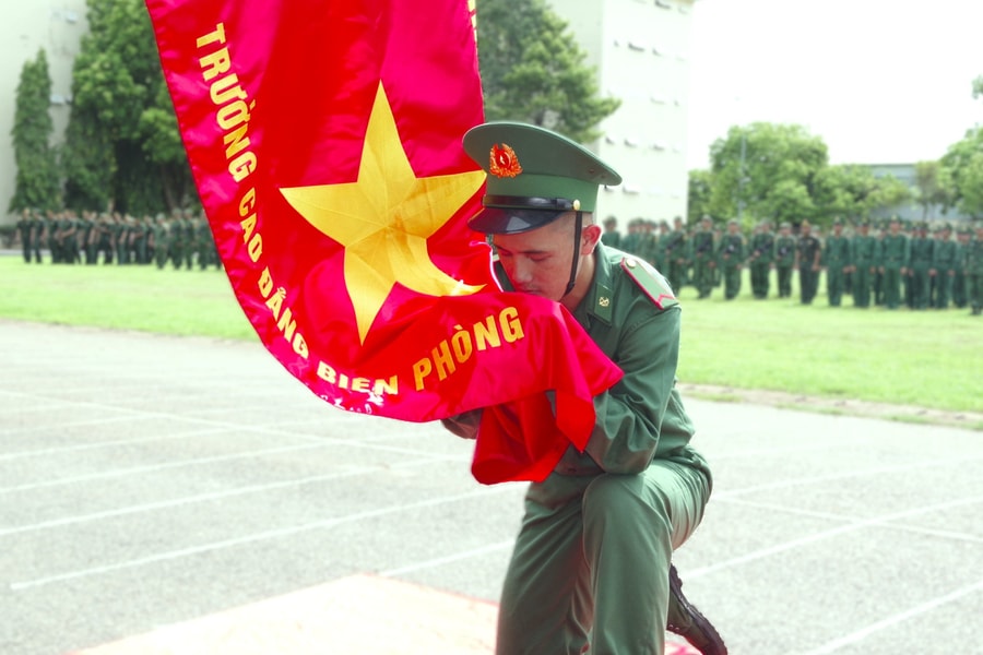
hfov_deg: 42.7
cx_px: 492
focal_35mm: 46
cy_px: 328
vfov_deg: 29.2
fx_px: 1256
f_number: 14
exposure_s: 1/90
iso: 400
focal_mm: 31
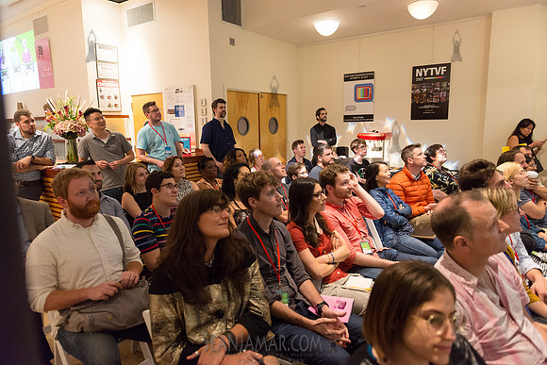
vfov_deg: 53.2
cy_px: 182
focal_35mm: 24
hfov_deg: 73.7
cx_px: 274
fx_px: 365
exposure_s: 1/200
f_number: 2.8
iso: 4000
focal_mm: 24
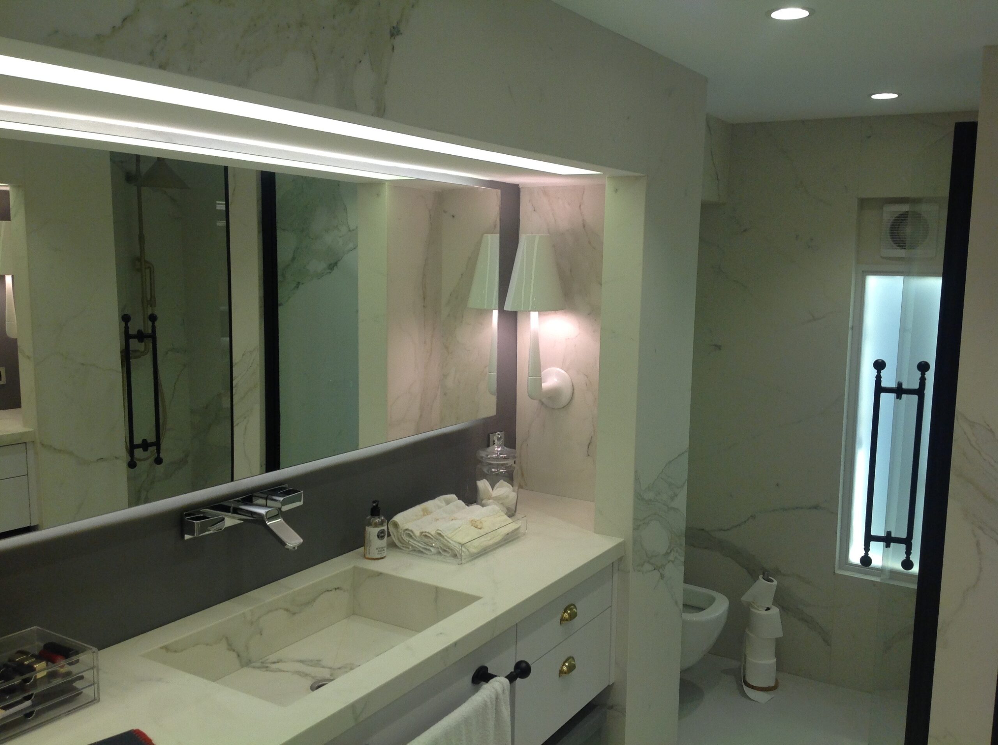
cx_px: 499
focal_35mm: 35
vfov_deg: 40.6
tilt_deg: -5.3
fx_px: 1008
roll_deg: -1.0
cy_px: 372
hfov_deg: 52.7
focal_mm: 4.28
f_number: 2.4
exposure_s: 1/60
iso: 64
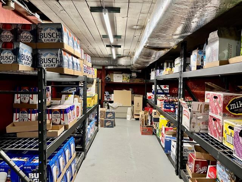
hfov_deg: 67.3
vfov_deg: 53.1
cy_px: 91
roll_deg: -1.1
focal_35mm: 26
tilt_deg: -2.7
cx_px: 121
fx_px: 182
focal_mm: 5.1
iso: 250
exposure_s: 1/60
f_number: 1.6
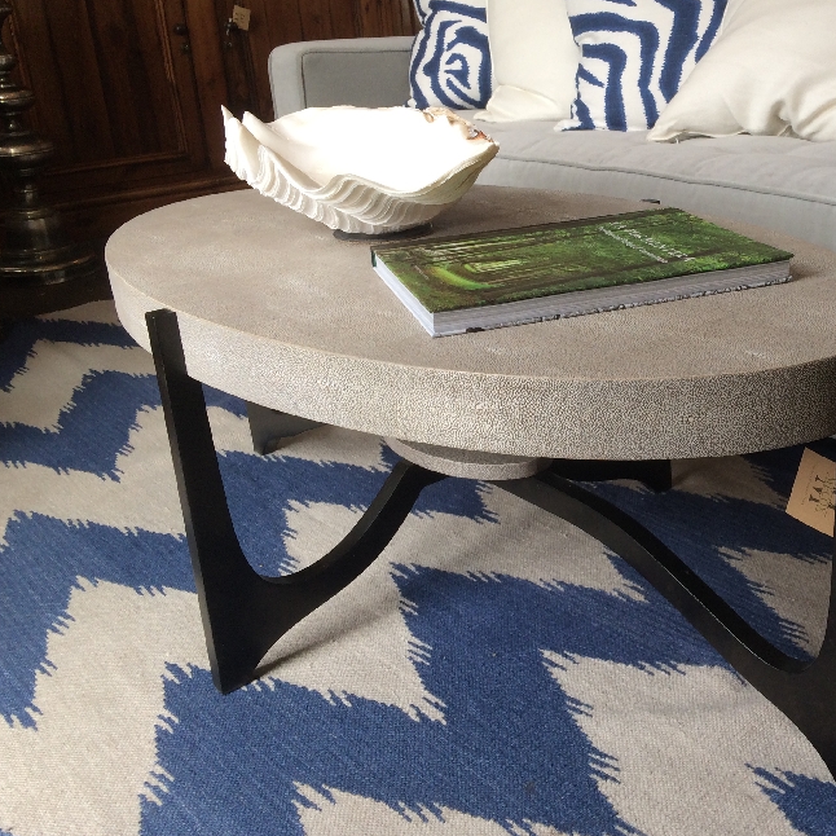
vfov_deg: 40.0
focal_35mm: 42
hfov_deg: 38.9
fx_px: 1148
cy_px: 368
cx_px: 633
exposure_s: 1/120
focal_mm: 4.12
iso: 64
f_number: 2.2
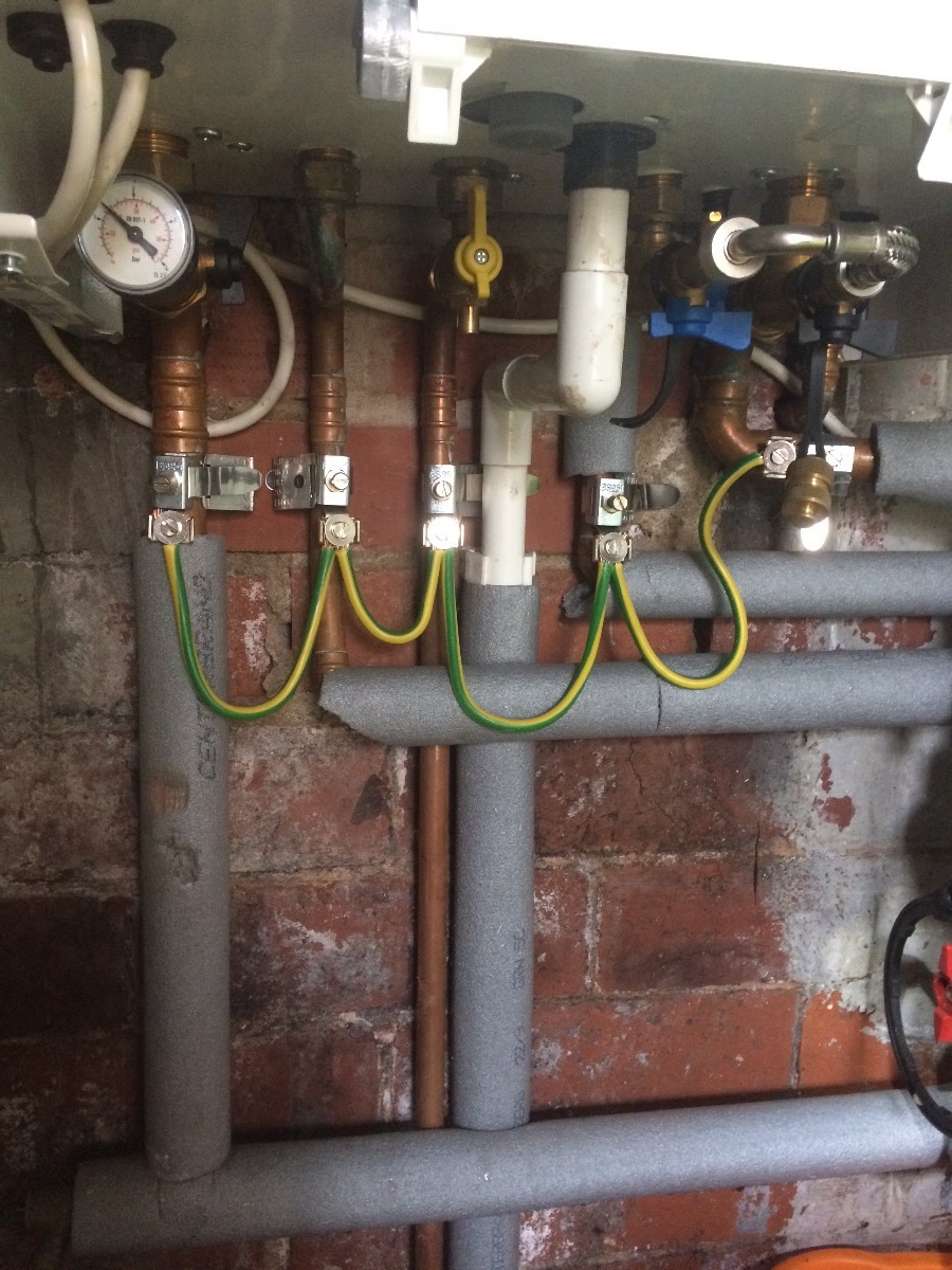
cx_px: 476
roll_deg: -1.6
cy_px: 635
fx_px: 1063
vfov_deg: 61.7
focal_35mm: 29
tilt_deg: -9.9
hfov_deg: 48.2
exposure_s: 1/20
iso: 320
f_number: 2.2
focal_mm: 4.15
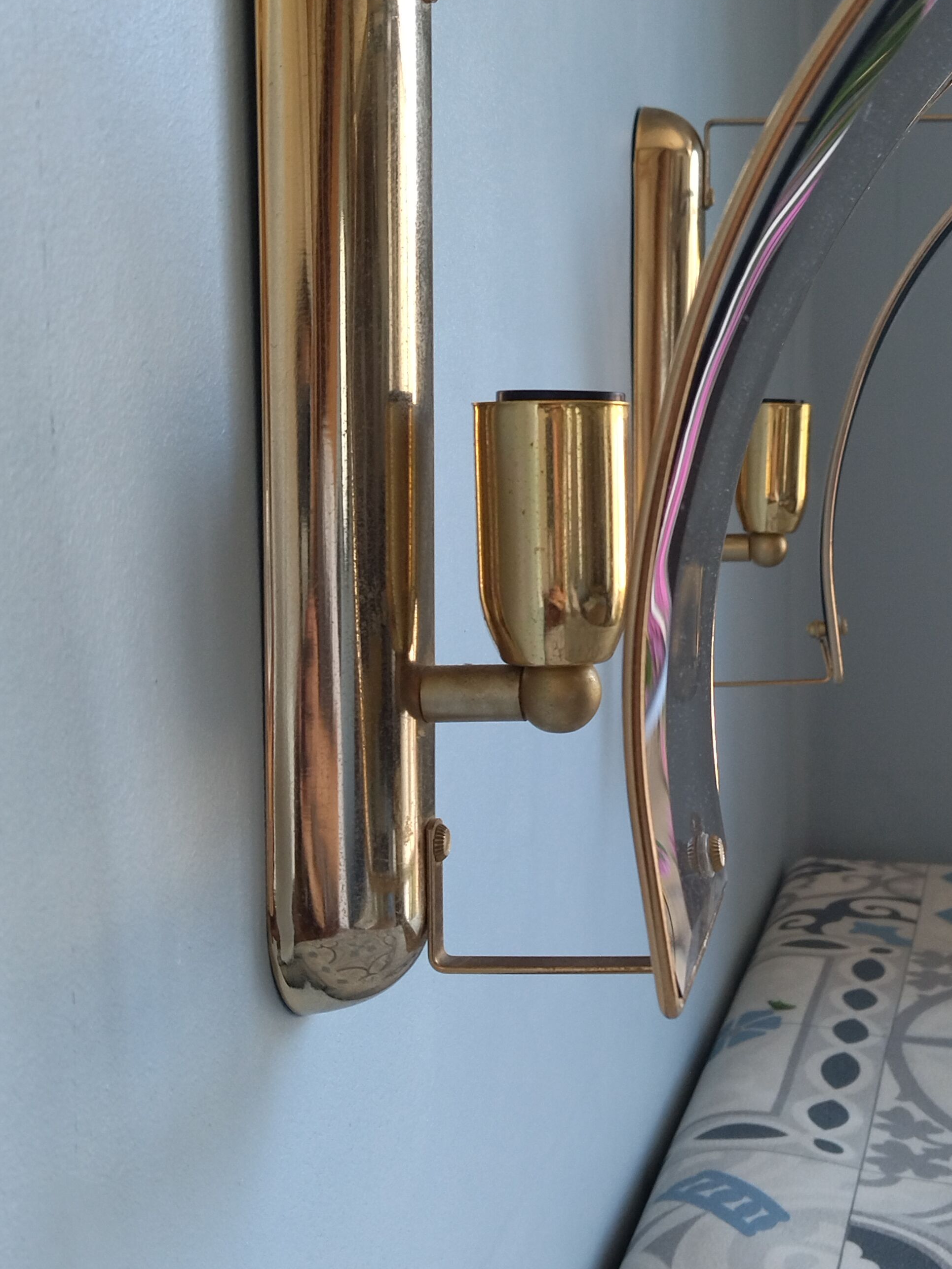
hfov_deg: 33.8
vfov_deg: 44.8
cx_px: 685
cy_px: 617
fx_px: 1540
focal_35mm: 42
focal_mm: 4.74
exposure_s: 1/33
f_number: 1.79
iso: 101
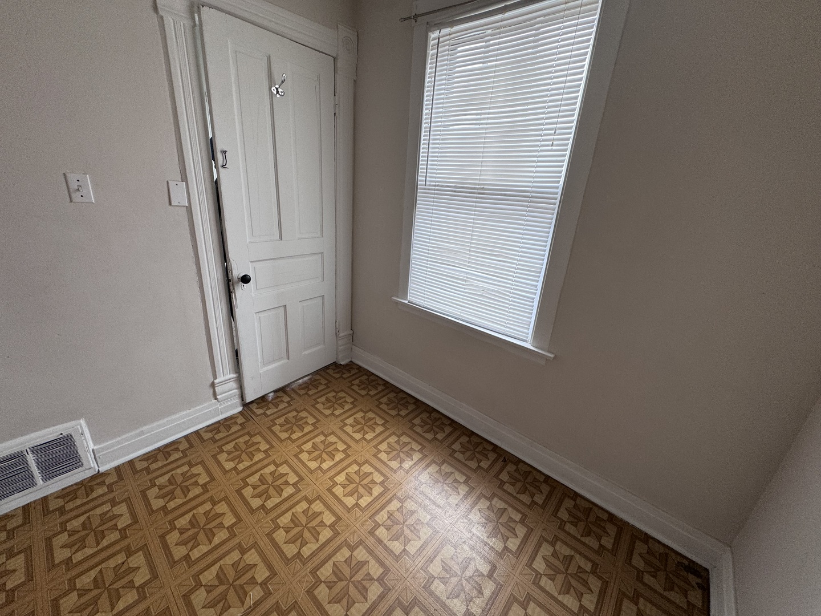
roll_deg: -5.3
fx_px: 332
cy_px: 308
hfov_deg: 102.1
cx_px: 410
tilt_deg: -20.1
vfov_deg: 85.7
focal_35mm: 14
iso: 100
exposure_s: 1/99
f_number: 2.2
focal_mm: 2.22
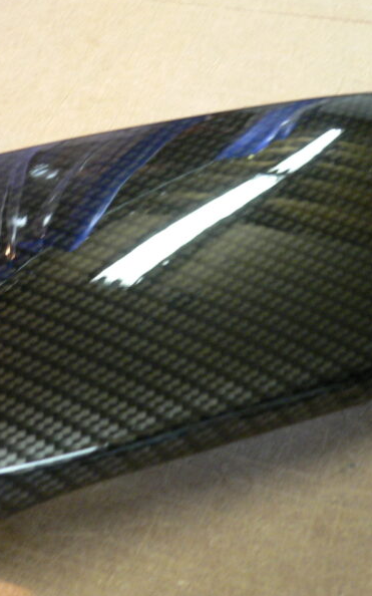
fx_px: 811
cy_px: 296
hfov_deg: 25.8
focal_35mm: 50
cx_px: 149
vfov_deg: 40.3
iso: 200
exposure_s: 1/13
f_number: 2.8
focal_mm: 5.8
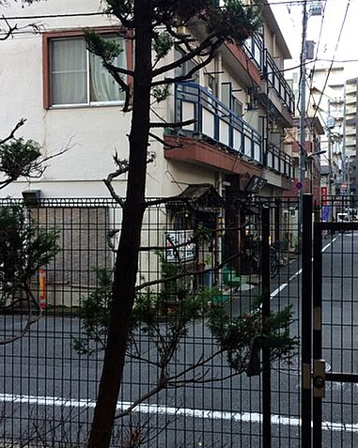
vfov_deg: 48.0
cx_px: 239
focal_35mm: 38
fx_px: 504
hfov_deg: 38.7
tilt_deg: -4.5
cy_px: 224
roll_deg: +1.7
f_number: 2.2
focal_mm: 4.15
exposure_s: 1/33
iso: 64
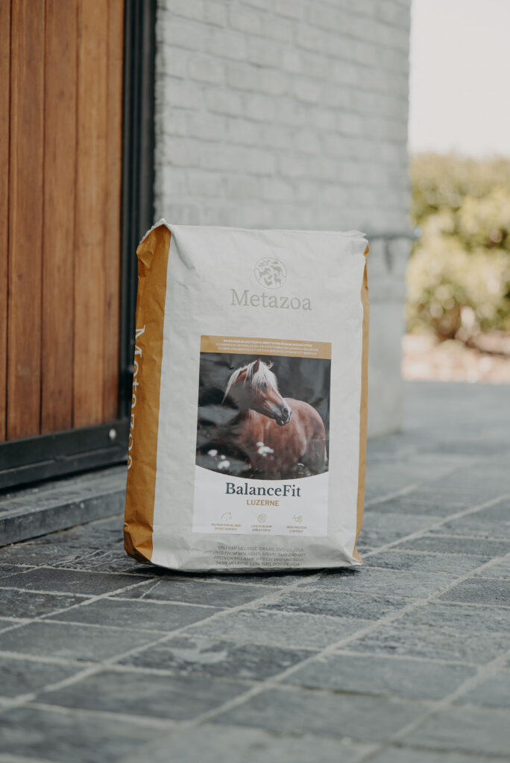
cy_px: 382
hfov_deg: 14.6
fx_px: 1995
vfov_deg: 21.7
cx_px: 255
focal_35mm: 94
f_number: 2.8
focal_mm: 94
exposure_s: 1/400
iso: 160
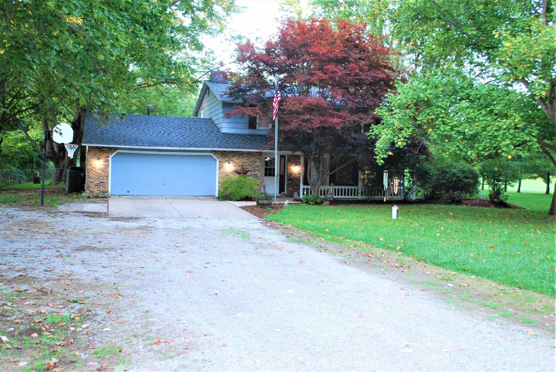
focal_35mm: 36
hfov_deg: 53.1
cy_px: 186
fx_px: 557
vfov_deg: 37.0
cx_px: 278
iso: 400
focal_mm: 24
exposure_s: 1/30
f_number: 4.2
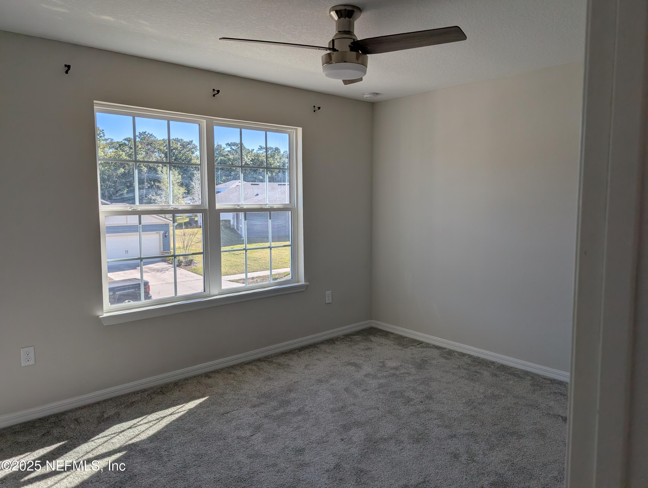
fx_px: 450
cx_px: 324
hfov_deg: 71.5
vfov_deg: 56.9
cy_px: 244
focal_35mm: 24
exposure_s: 1/2740
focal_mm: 6.9
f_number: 1.68
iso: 21
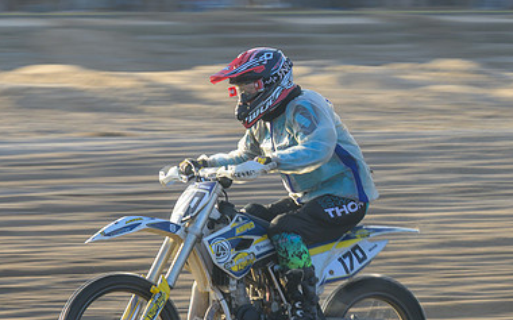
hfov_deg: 6.4
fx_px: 4611
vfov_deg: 4.0
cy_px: 183
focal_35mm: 330
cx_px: 141
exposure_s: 1/125
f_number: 8
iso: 140
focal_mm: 105
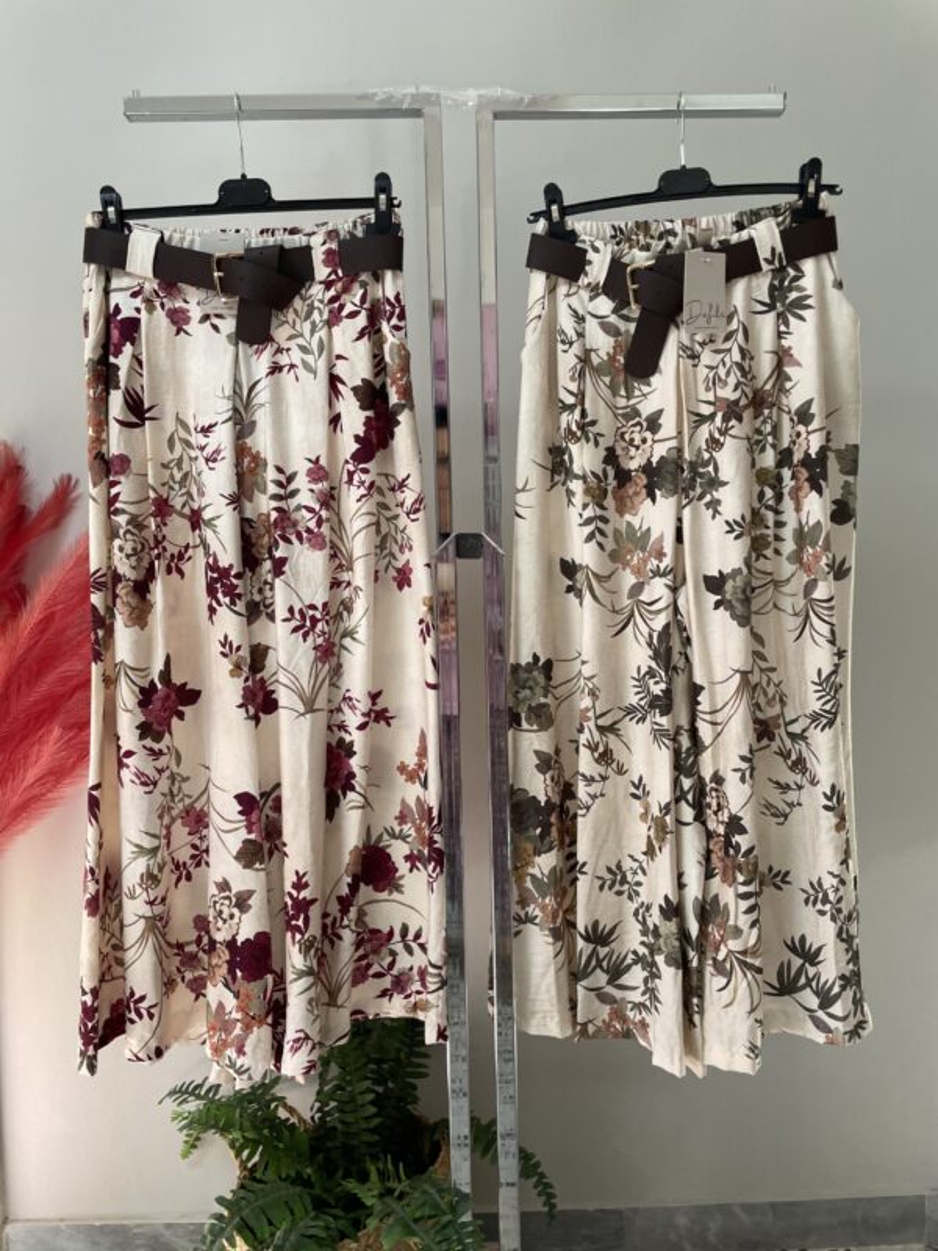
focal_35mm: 26
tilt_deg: -1.9
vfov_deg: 67.3
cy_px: 626
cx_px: 469
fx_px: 939
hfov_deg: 53.1
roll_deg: +2.0
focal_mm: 4.2
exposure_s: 1/121
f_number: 1.6
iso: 100
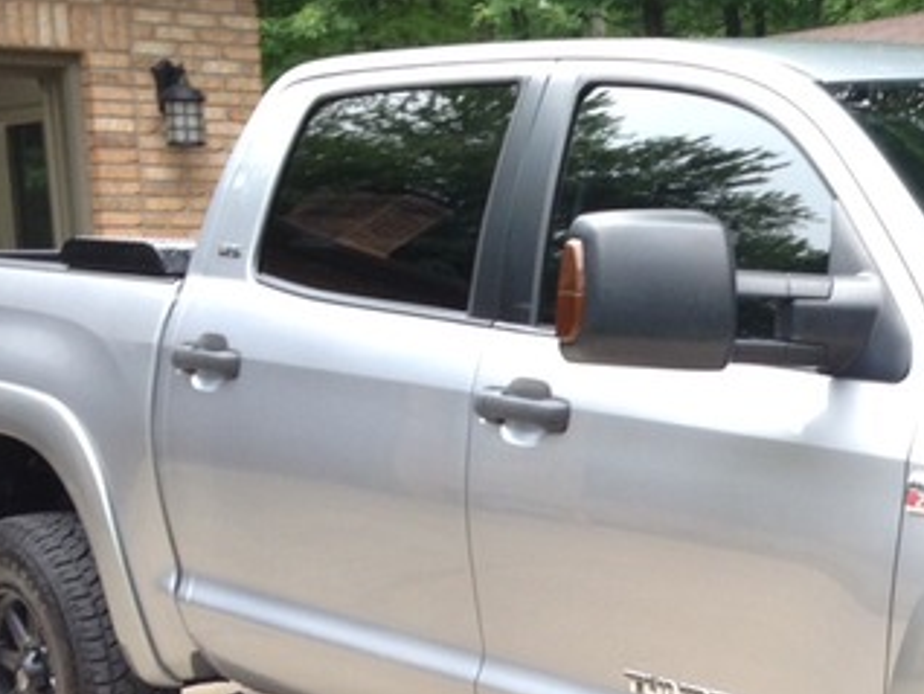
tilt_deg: -9.5
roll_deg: +1.6
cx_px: 976
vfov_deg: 17.6
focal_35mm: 83
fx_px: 2217
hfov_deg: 22.4
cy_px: 613
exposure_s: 1/30
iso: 50
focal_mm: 4.12
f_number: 2.4
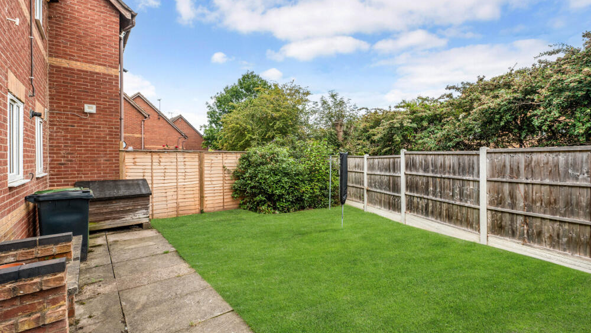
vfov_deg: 70.3
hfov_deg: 103.0
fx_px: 235
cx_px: 298
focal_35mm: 15
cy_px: 146
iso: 200
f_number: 9
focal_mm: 14
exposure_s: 1/125
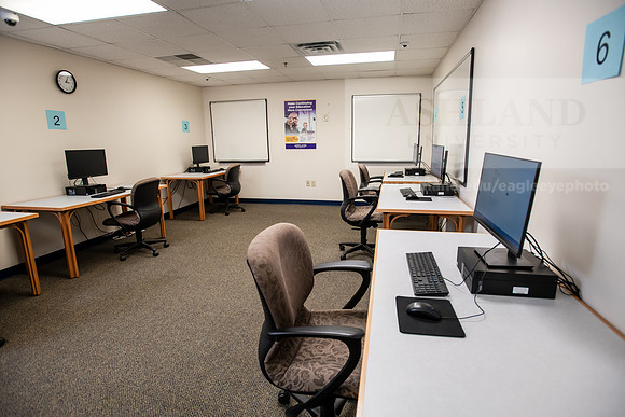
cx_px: 312
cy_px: 208
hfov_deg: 86.9
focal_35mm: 19
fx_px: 330
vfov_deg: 64.6
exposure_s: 1/125
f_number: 4
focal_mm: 19
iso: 800
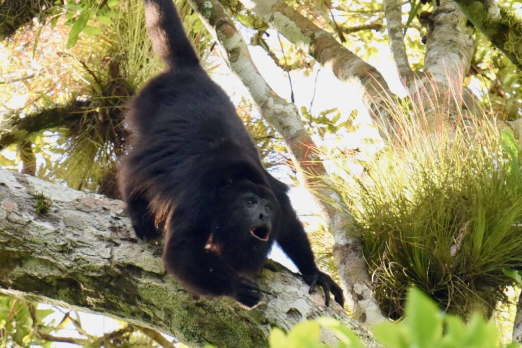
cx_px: 261
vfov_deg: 3.4
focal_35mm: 400
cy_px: 174
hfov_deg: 5.2
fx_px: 5800
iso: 1600
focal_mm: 400
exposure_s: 1/320
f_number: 8
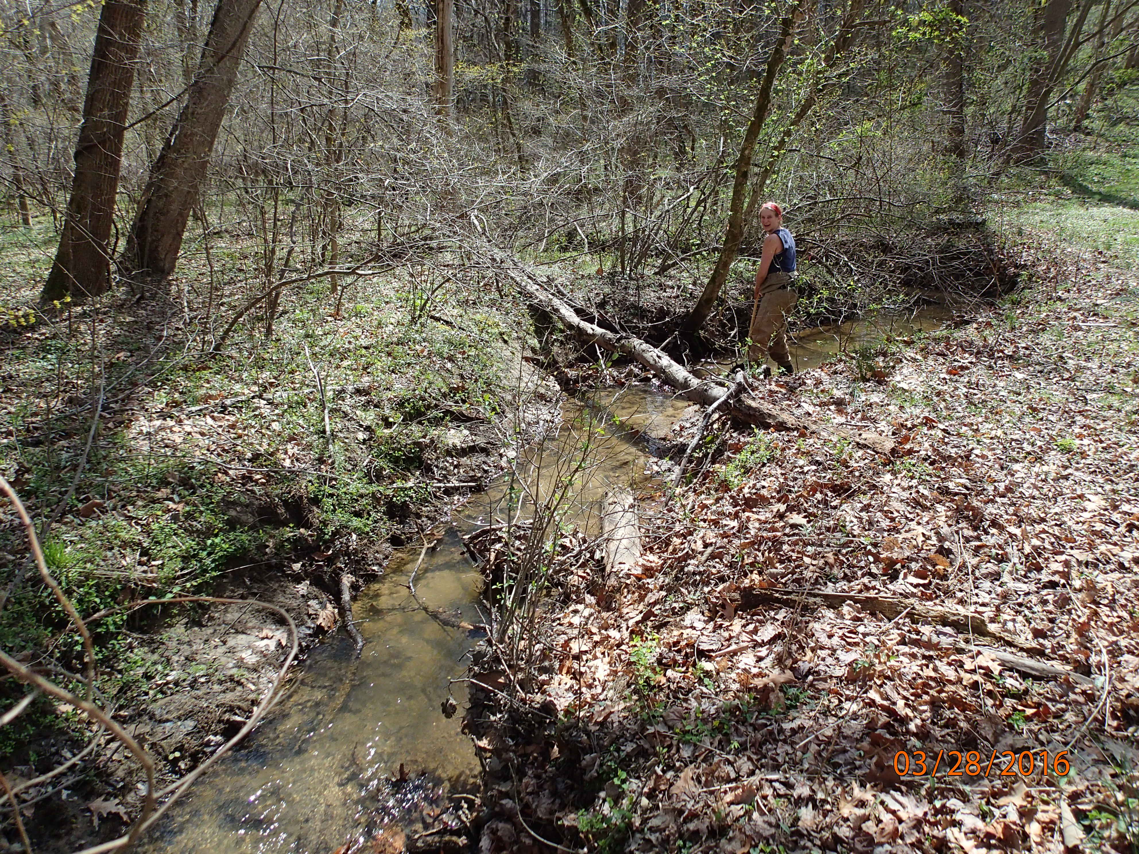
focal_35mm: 25
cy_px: 427
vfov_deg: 54.9
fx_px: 823
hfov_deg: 69.4
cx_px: 570
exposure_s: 1/1600
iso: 200
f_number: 2.8
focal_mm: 4.5
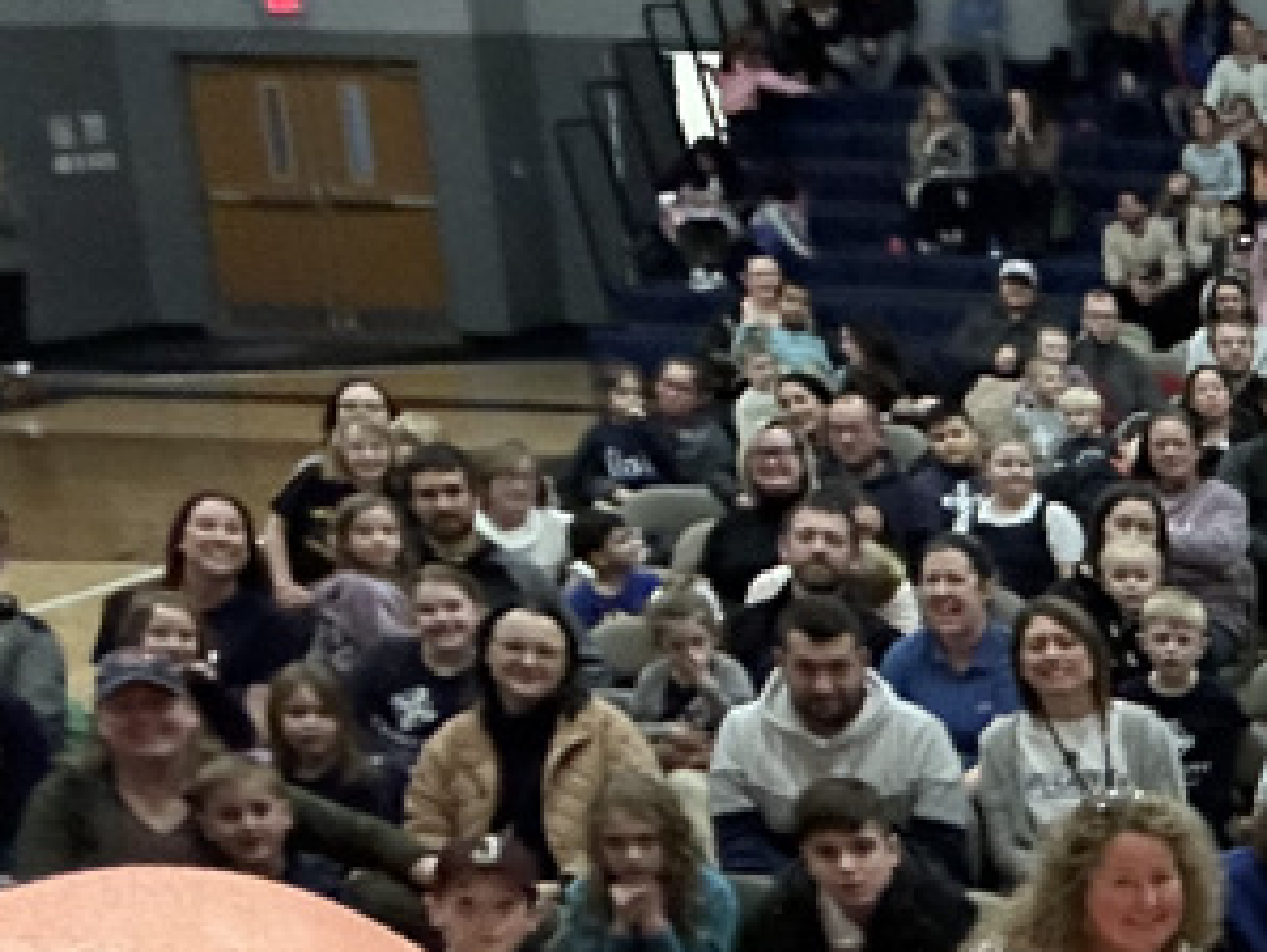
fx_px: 2894
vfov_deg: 17.8
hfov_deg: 20.6
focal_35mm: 79
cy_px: 1152
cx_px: 1969
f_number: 1.9
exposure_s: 1/60
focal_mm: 2.69
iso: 250
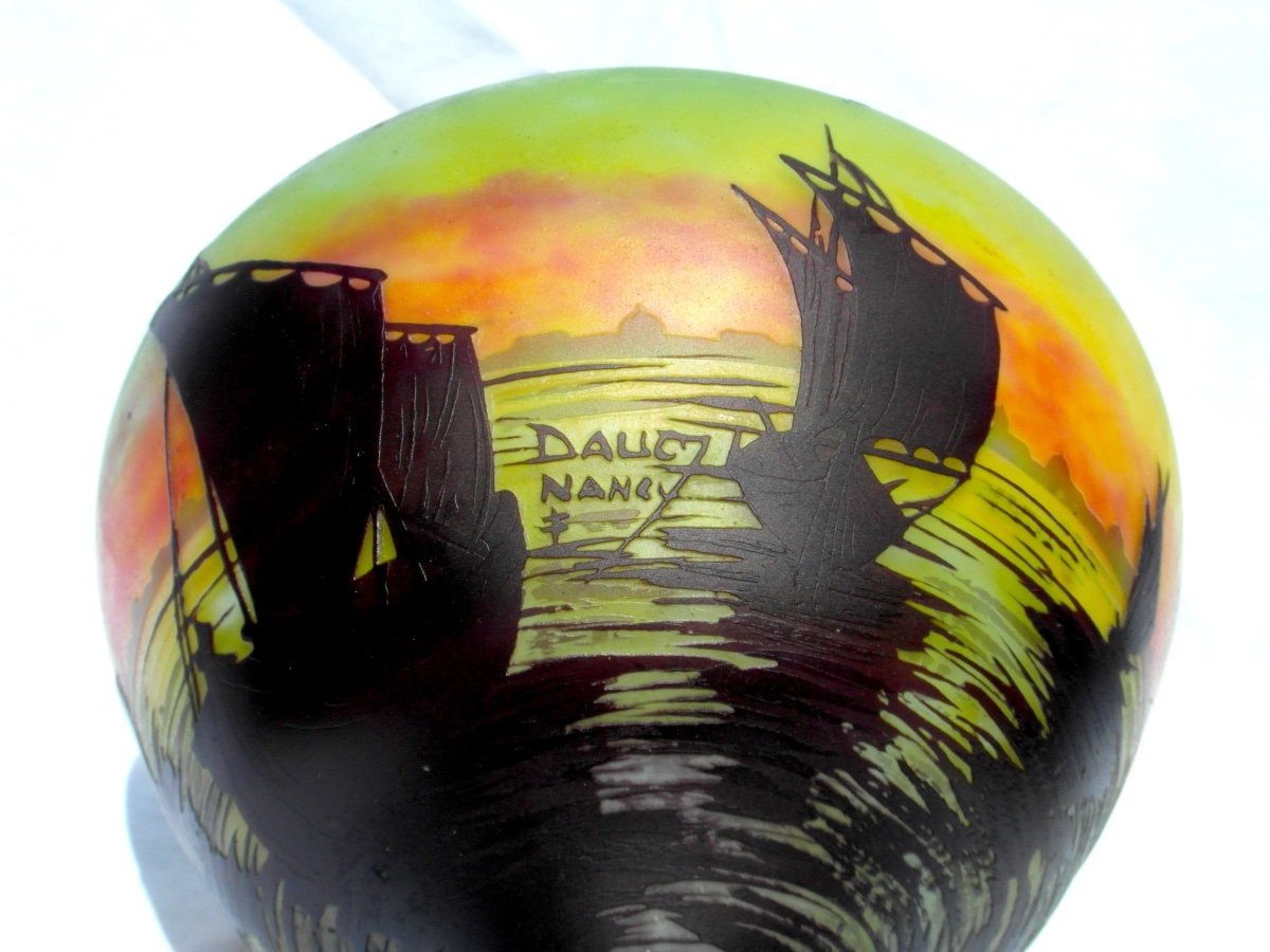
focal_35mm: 53
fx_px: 1944
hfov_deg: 36.2
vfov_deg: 27.5
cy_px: 476
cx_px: 635
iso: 80
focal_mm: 8.7
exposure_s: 1/500
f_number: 6
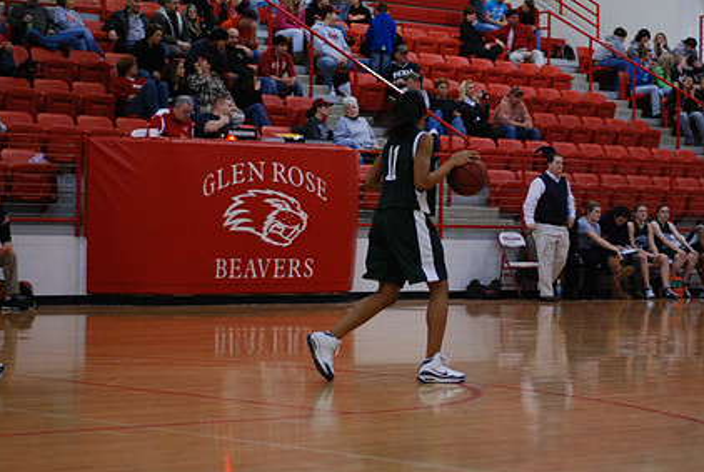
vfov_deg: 13.3
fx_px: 2018
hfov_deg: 19.8
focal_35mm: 103
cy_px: 187
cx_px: 417
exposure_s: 1/250
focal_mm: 50
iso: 1000
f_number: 1.8
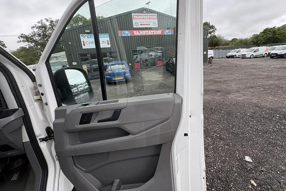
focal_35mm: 16
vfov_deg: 73.7
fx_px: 127
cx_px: 157
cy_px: 90
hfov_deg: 96.4
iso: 40
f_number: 2.2
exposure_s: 1/279
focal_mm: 2.22
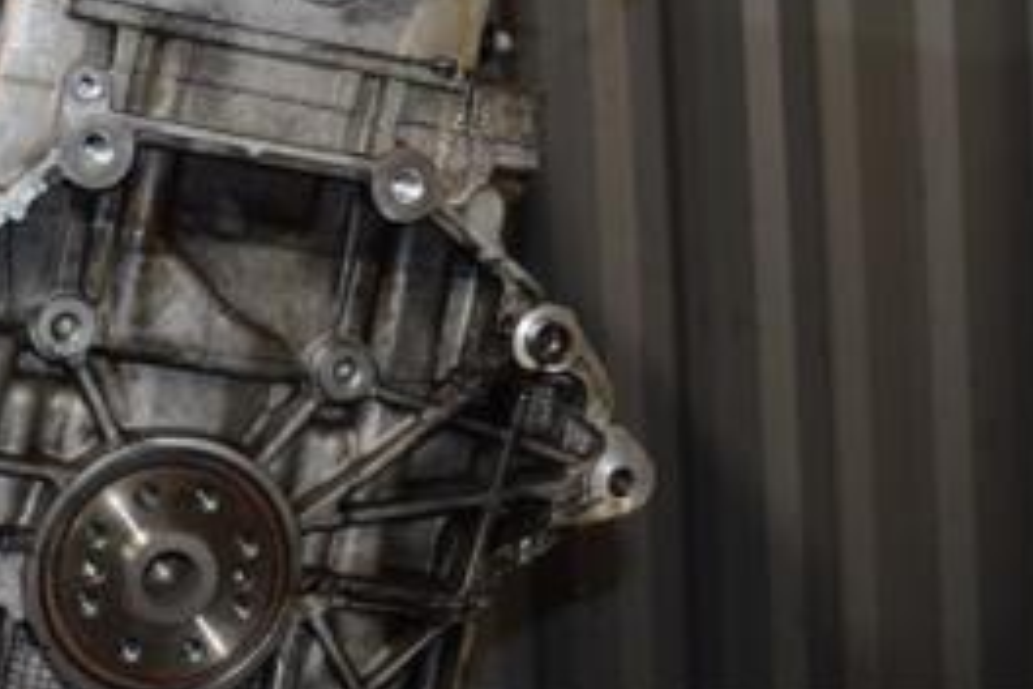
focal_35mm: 75
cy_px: 231
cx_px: 67
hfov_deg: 26.0
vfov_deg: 18.1
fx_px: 2152
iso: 800
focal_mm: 22
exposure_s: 1/60
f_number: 5
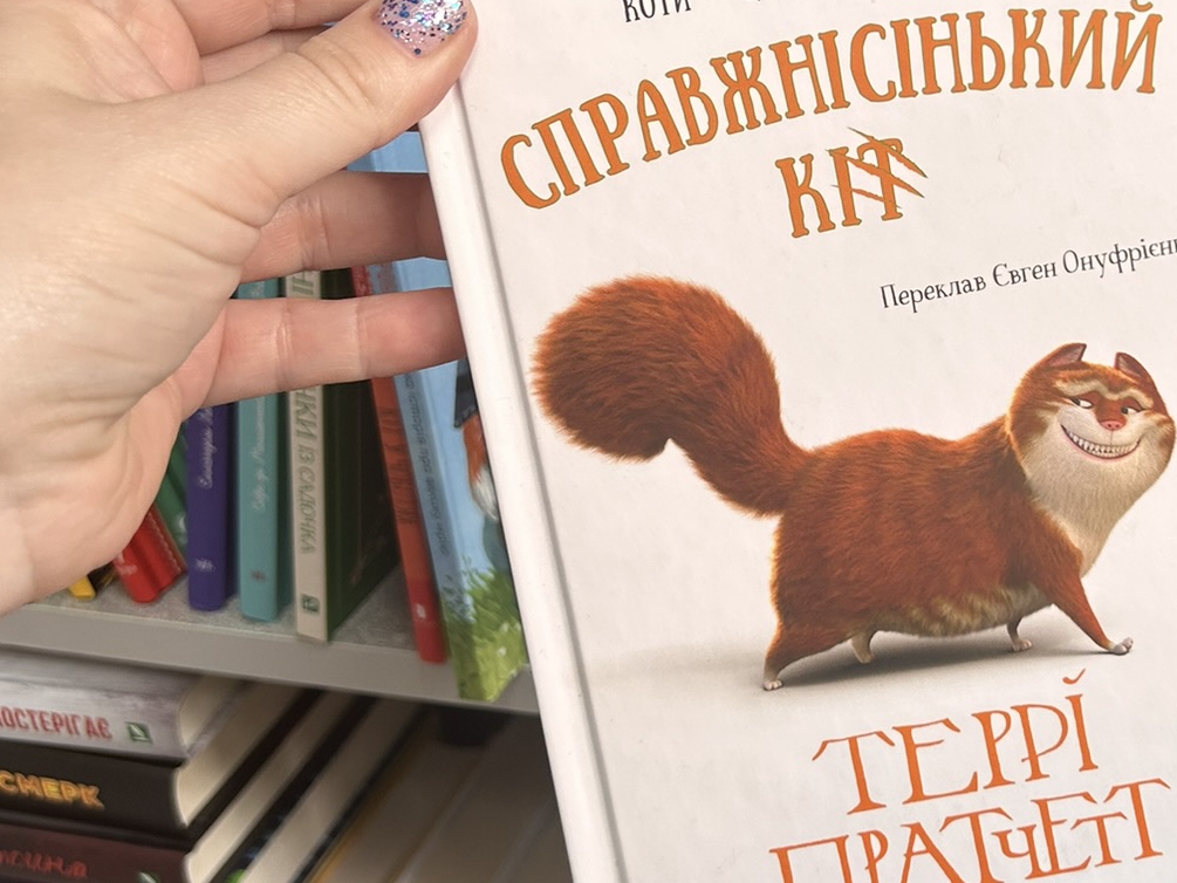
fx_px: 1802
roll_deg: +3.6
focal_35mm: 53
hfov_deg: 35.3
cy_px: 303
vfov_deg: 27.4
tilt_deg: -26.6
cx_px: 891
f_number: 1.5
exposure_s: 1/121
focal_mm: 5.7
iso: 32
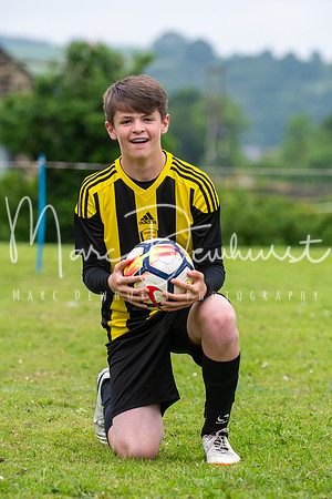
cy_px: 250
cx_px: 166
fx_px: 2490
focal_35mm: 180
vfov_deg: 11.4
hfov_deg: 7.6
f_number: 4.5
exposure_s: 1/1000
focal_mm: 120
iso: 640
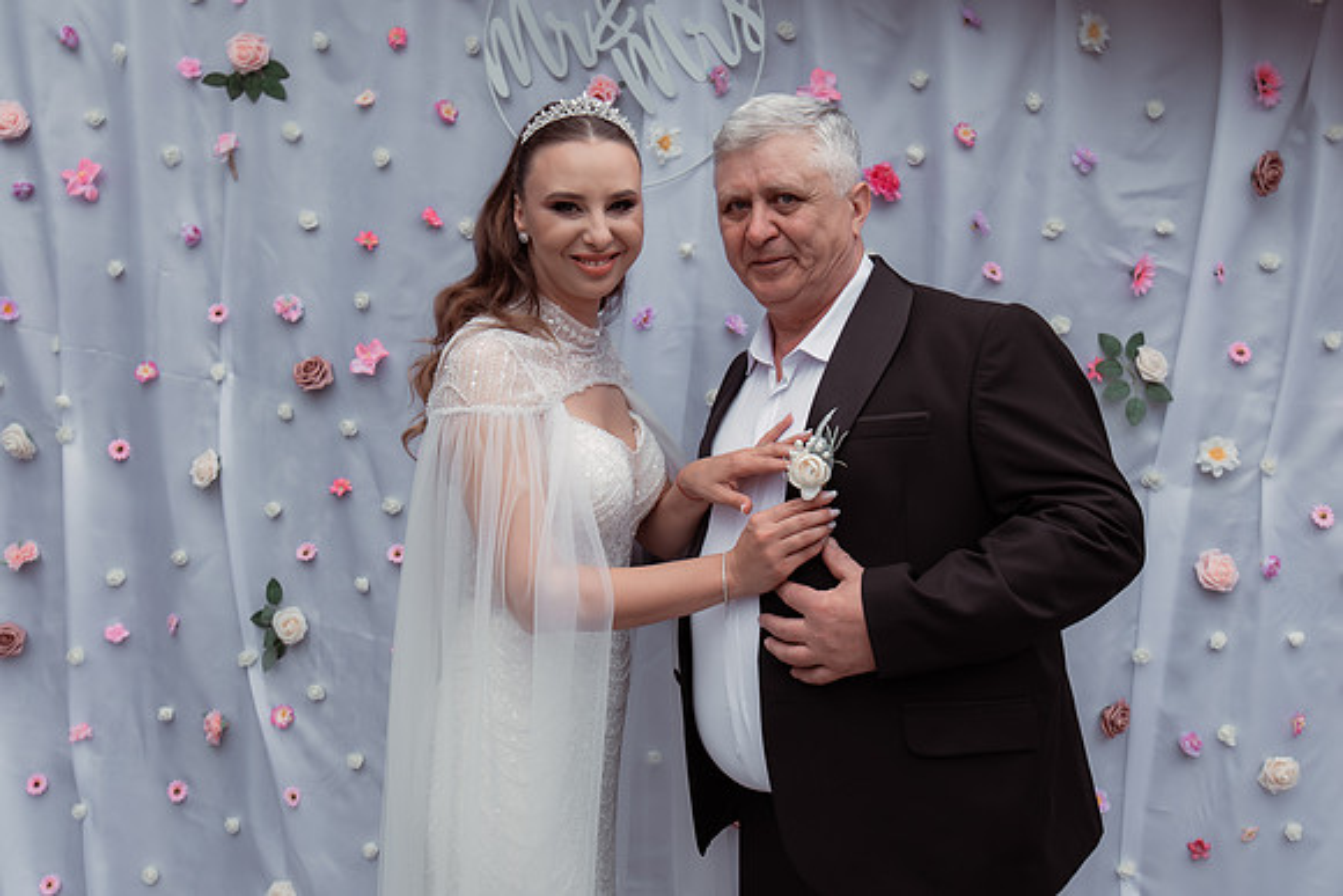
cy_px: 437
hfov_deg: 54.6
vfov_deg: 38.0
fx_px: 1301
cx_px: 661
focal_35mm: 35
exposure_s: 1/400
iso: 200
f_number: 4.5
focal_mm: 30
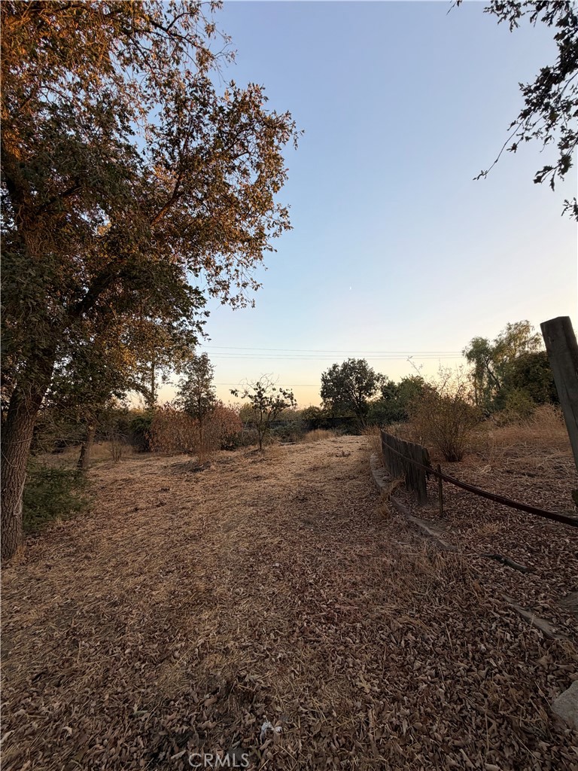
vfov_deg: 102.1
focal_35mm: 14
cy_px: 386
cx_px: 289
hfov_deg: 85.7
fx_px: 312
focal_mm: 2.22
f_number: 2.2
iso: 40
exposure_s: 1/198
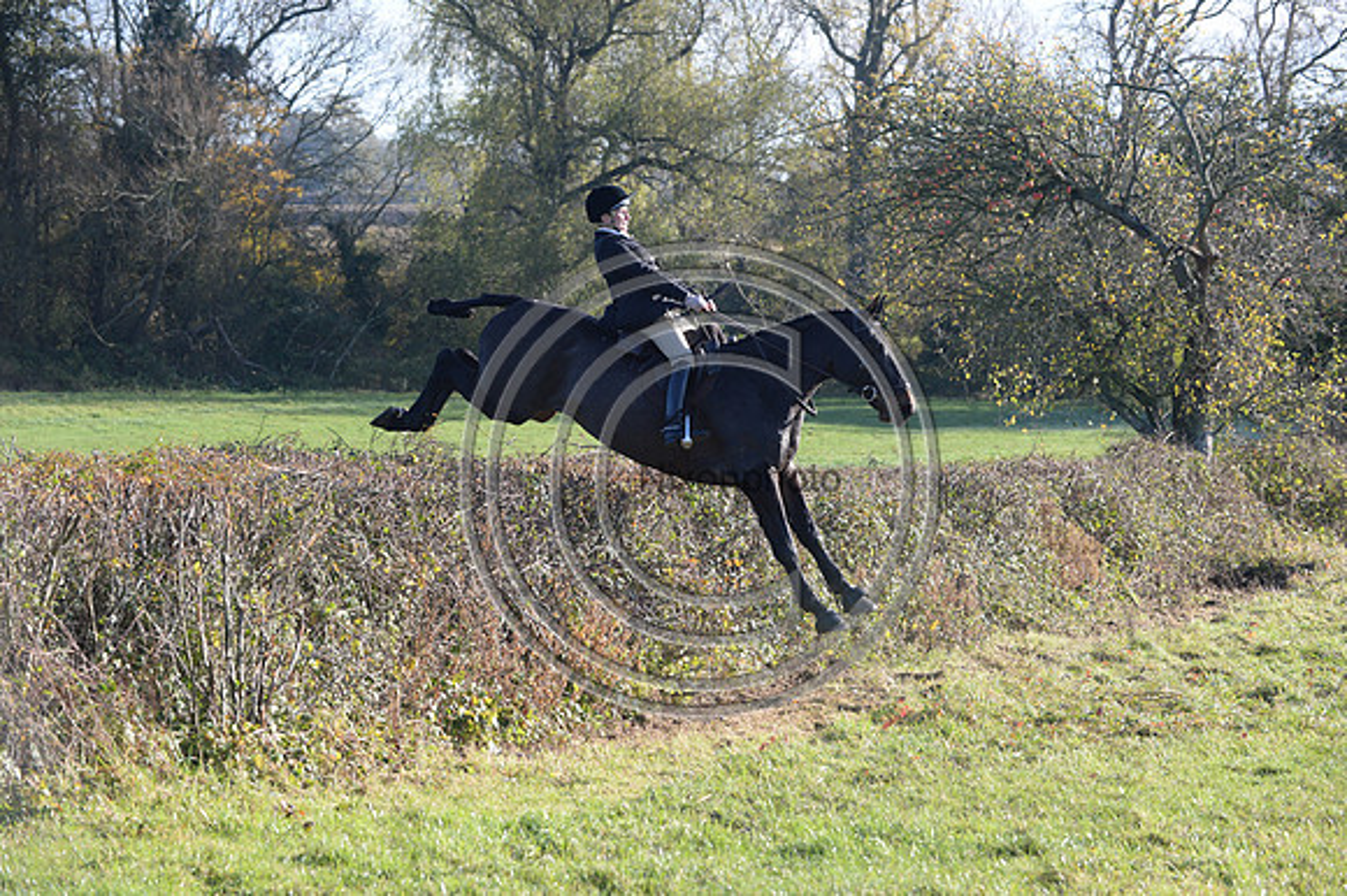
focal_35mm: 102
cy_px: 448
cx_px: 674
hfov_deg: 20.0
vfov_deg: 13.4
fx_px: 3814
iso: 1000
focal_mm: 102
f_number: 5
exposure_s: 1/1250
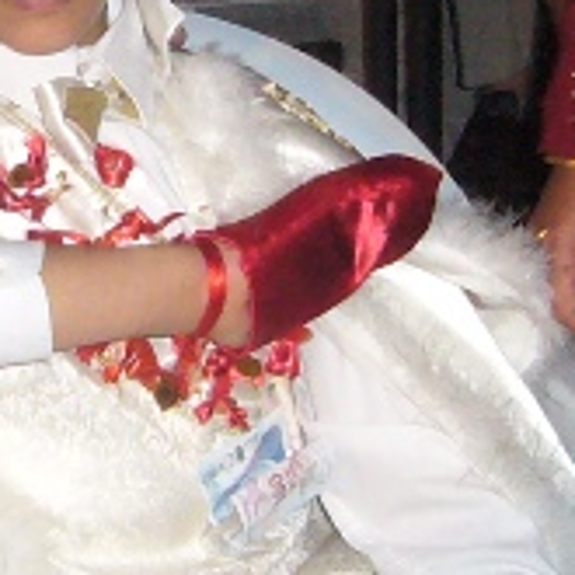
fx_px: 3608
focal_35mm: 192
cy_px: -87
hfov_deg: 9.1
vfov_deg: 9.0
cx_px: 70
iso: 250
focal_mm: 5.8
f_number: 2.8
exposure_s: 1/30
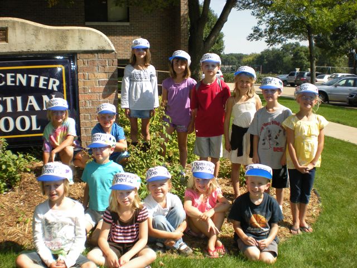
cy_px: 134
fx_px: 392
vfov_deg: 37.7
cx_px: 178
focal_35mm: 38
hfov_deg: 49.0
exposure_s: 1/413
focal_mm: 6.3
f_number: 4.6
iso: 89
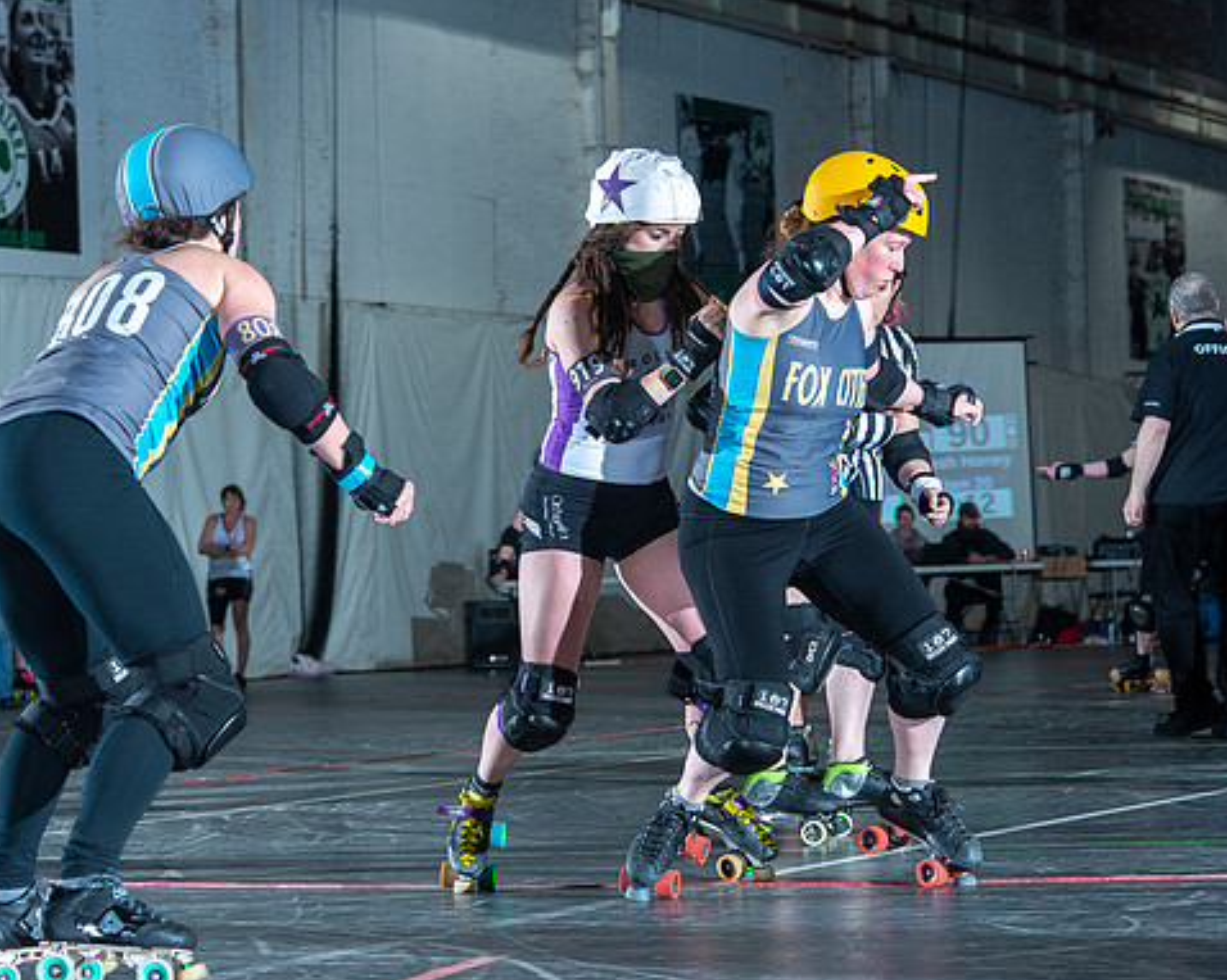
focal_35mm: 114
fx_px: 4138
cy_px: 491
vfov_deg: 13.5
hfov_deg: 16.9
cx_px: 519
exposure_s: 1/160
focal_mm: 100
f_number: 7.1
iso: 800
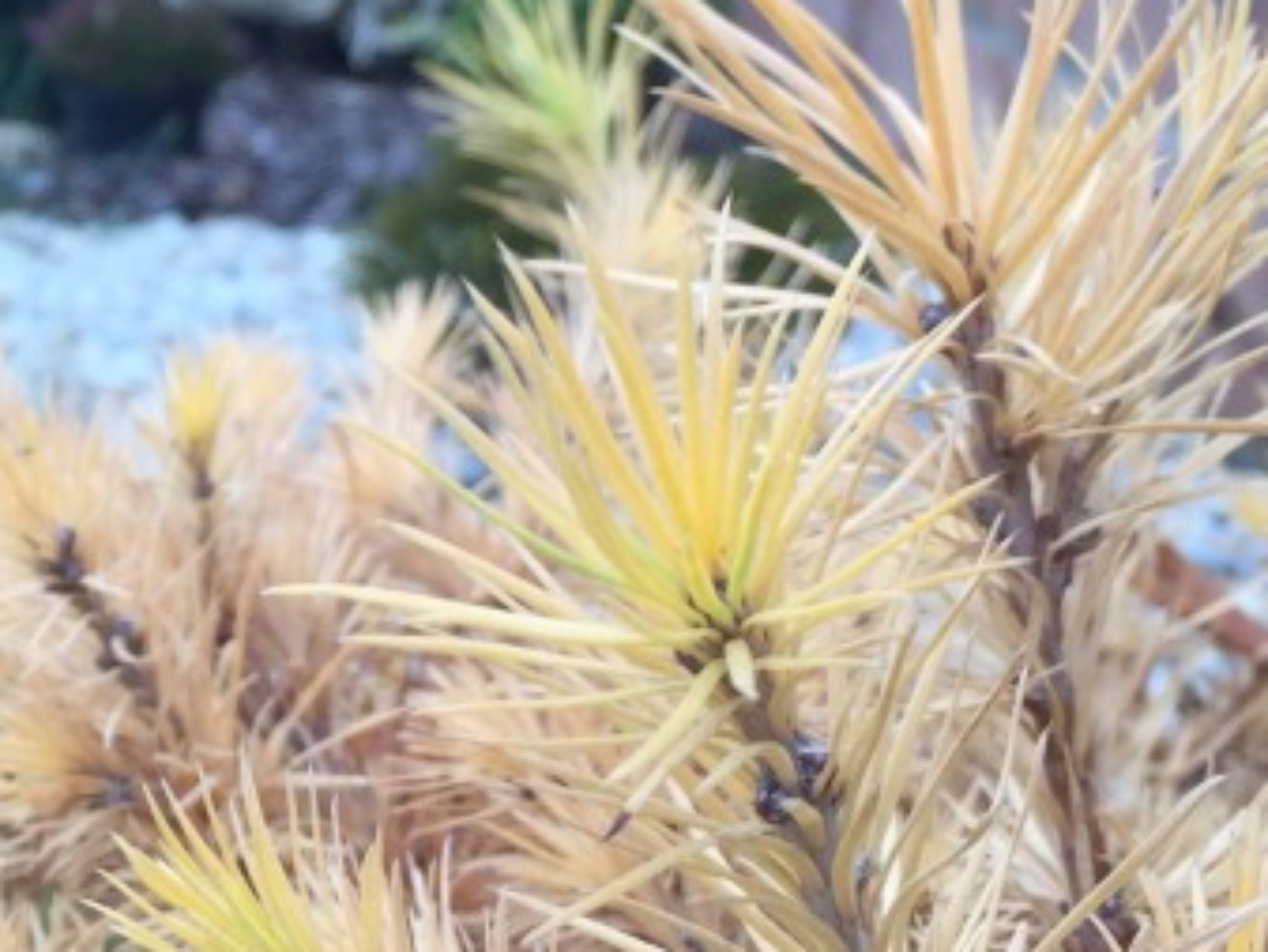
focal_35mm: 88
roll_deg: +0.2
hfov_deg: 21.6
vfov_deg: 16.8
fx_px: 3225
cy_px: 463
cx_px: 45
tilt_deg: -13.6
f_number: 2.2
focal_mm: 4.15
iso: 32
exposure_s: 1/120
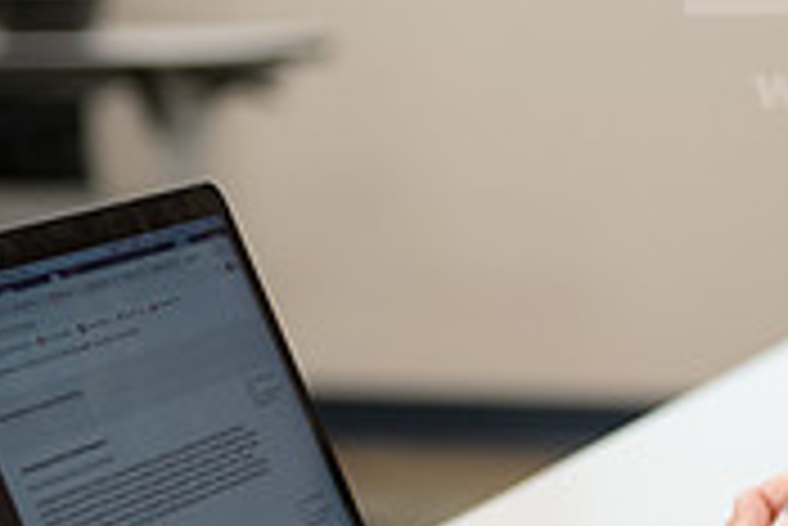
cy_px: 182
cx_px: 549
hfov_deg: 11.0
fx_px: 4075
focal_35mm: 186
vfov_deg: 7.4
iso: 1000
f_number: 2.8
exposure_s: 1/200
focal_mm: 56
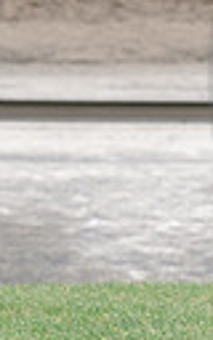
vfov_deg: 1.5
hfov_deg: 1.0
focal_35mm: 1373
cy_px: 44
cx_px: 424
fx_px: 12752
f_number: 5
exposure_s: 1/1600
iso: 400
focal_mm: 200
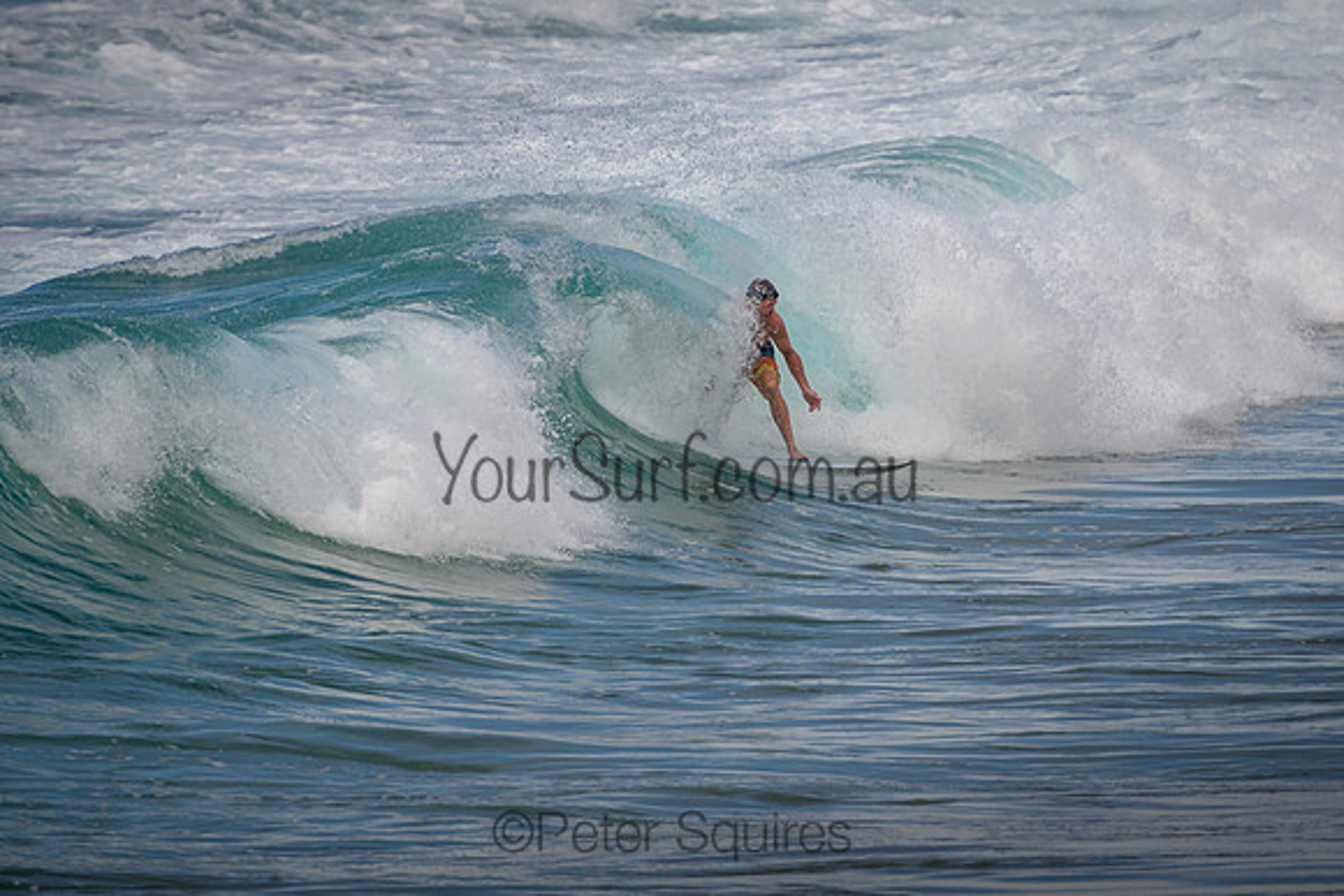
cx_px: 733
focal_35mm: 549
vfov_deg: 2.5
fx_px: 20513
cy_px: 329
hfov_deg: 3.8
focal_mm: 400
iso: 220
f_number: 5.6
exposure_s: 1/2000
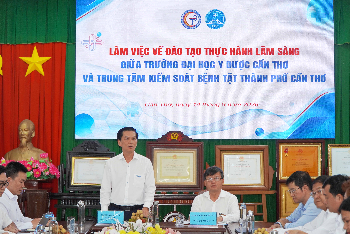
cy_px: 117
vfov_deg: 19.3
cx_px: 175
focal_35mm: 70
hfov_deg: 28.6
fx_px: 685
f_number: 4
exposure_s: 1/160
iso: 400
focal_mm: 47
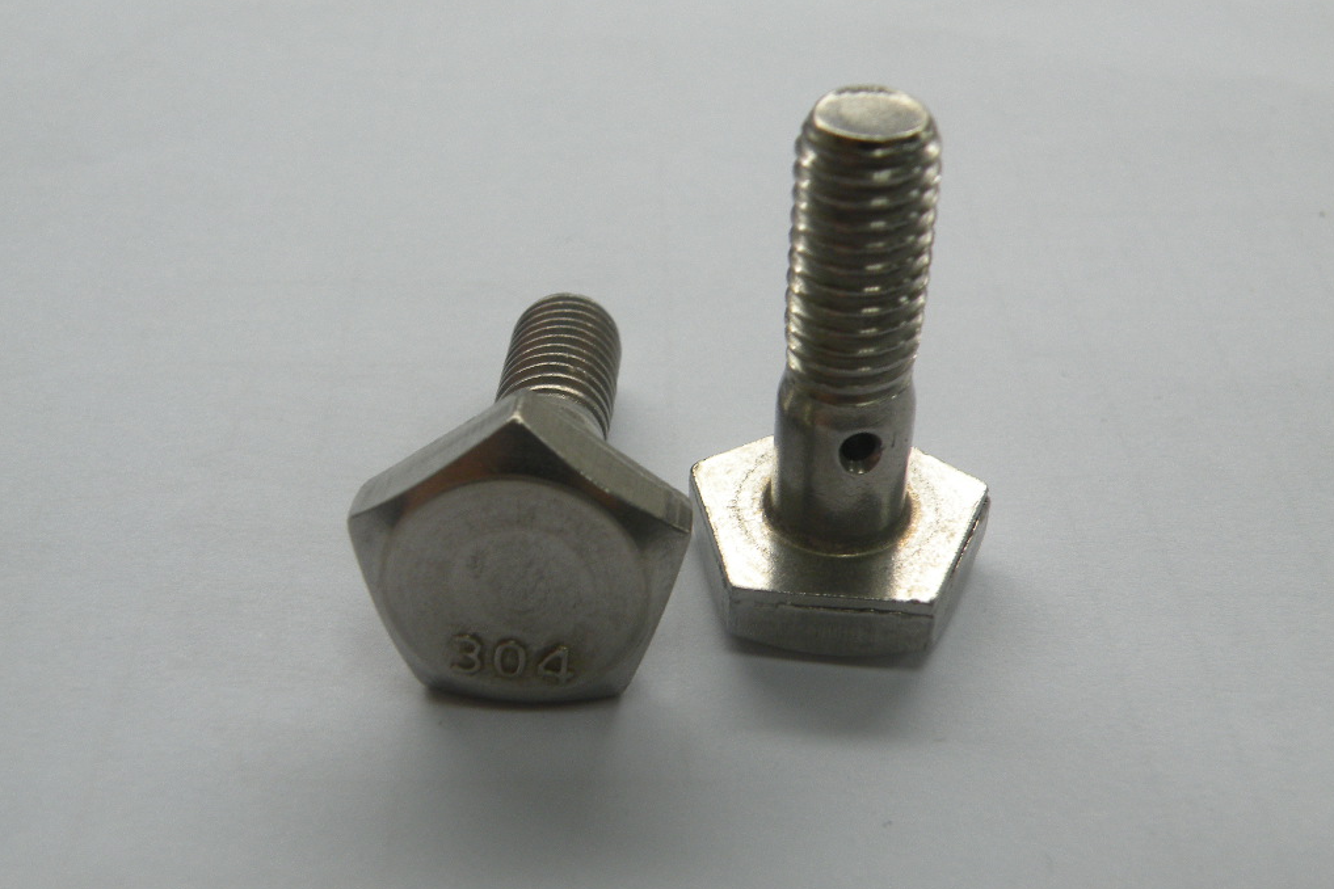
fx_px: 1630
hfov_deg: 44.5
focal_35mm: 44
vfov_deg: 30.5
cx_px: 669
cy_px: 425
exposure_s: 1/59.8
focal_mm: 7.4
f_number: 3.2
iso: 79
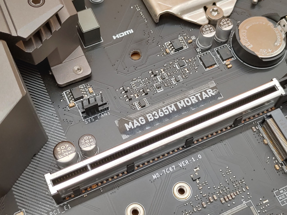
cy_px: 108
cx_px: 144
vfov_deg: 29.7
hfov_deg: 38.9
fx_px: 406
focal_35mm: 49
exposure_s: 1/136
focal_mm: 4.36
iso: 50
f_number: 1.8
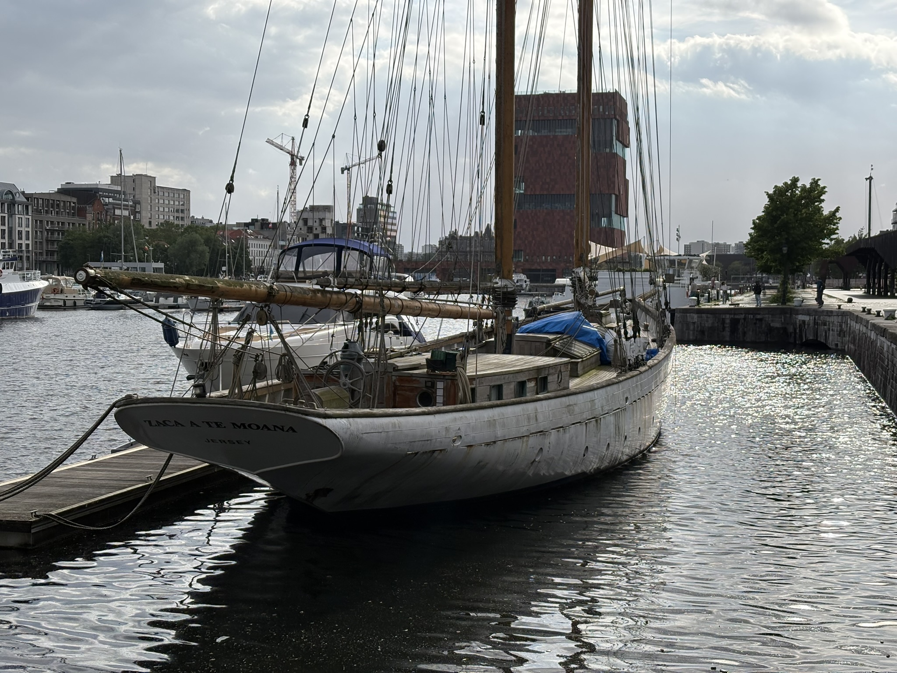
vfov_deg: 28.0
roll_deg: +0.3
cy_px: 336
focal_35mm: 52
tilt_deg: -2.4
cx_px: 448
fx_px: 1347
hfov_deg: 36.8
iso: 32
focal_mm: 5.96
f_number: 1.6
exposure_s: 1/3448
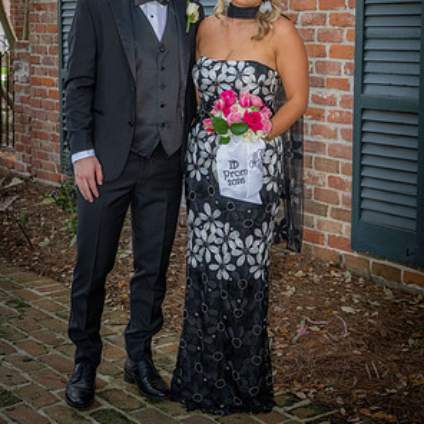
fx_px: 915
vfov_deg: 25.9
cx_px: 213
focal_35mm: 66
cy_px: 119
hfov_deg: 26.1
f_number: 6.3
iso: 1600
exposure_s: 1/125
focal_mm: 51
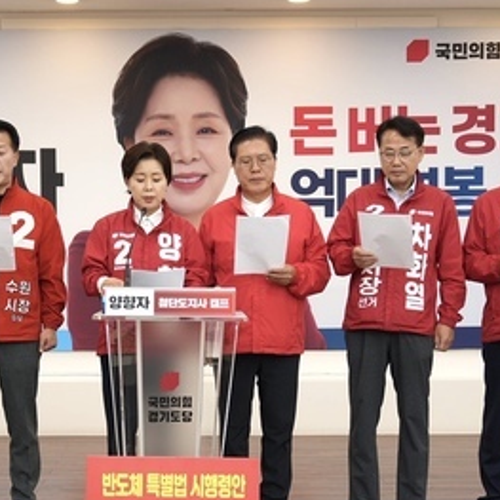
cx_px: 179
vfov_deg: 24.2
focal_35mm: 71
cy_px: 338
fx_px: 1160
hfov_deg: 24.2
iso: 250
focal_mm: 35
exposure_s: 1/200
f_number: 2.8
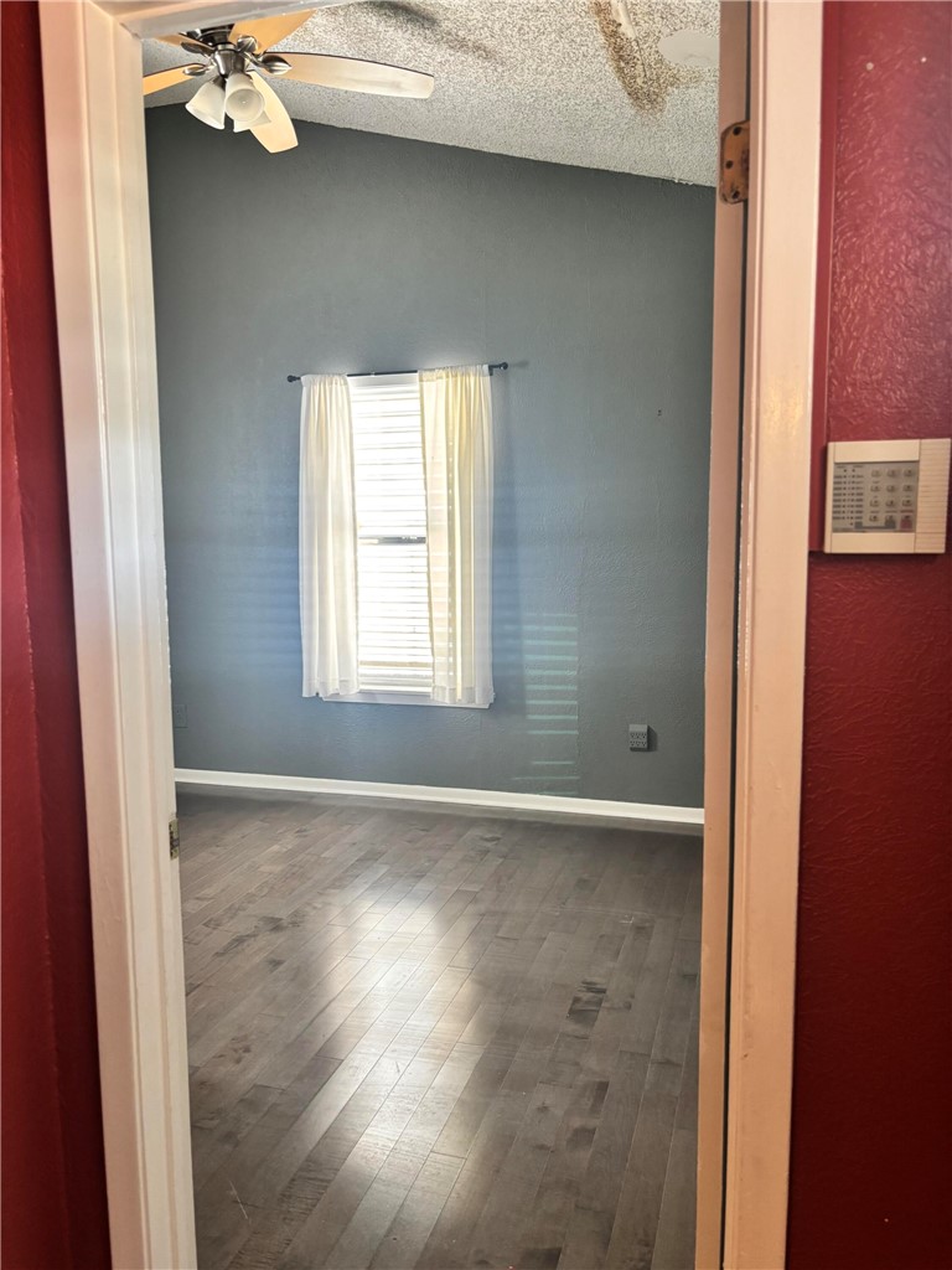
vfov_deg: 67.3
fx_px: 953
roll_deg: +0.5
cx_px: 476
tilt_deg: -7.0
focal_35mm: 26
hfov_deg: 53.1
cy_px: 635
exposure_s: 1/60
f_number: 1.6
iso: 160
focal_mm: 5.96
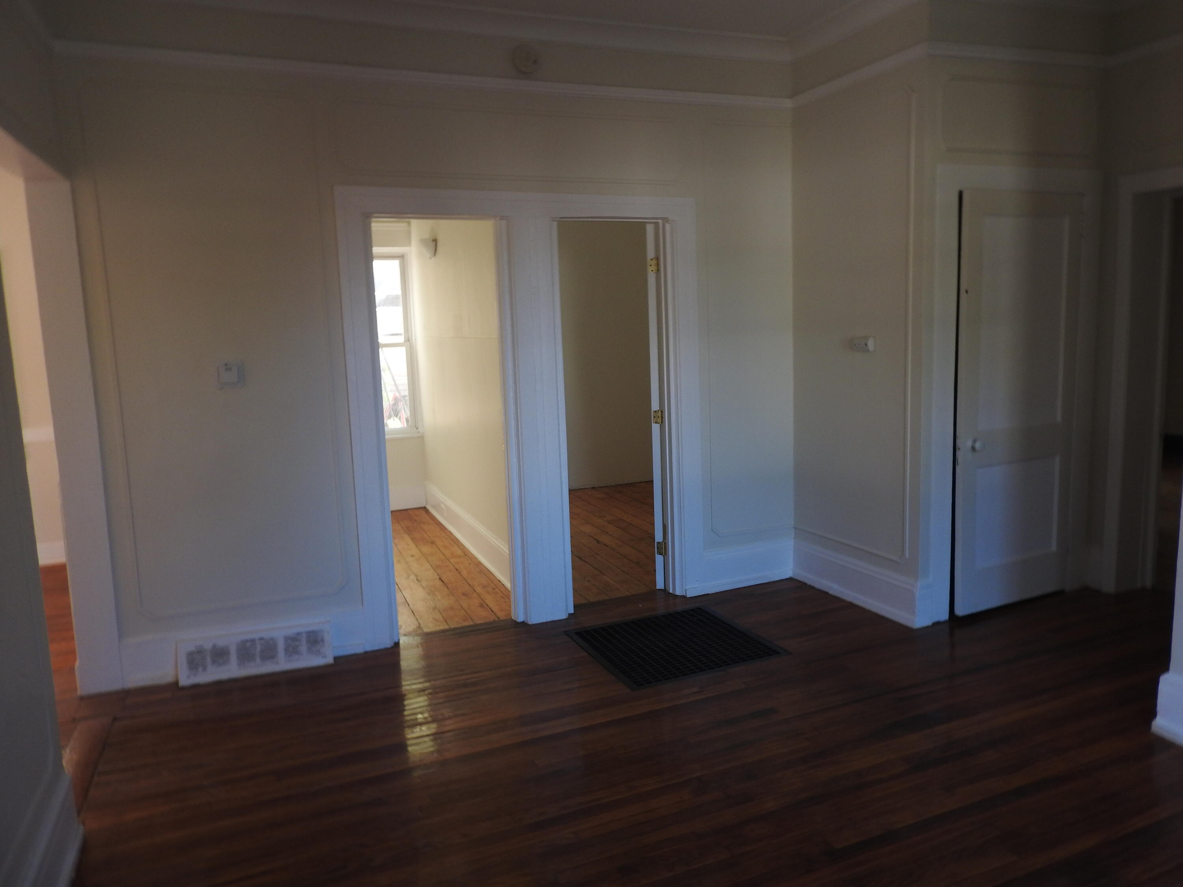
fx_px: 820
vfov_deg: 56.8
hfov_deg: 71.6
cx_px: 592
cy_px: 444
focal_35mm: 24
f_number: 3.3
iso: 100
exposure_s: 1/30
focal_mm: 4.3
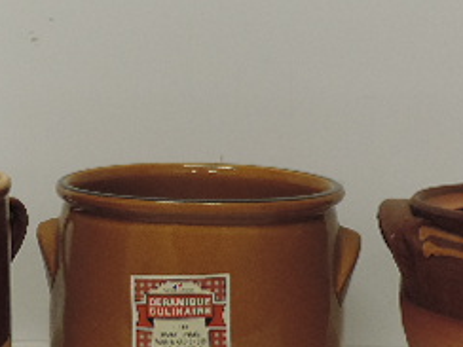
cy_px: 210
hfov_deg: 30.6
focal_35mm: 63
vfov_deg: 23.2
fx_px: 843
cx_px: 186
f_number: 3
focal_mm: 4.3
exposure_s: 1/30
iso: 320
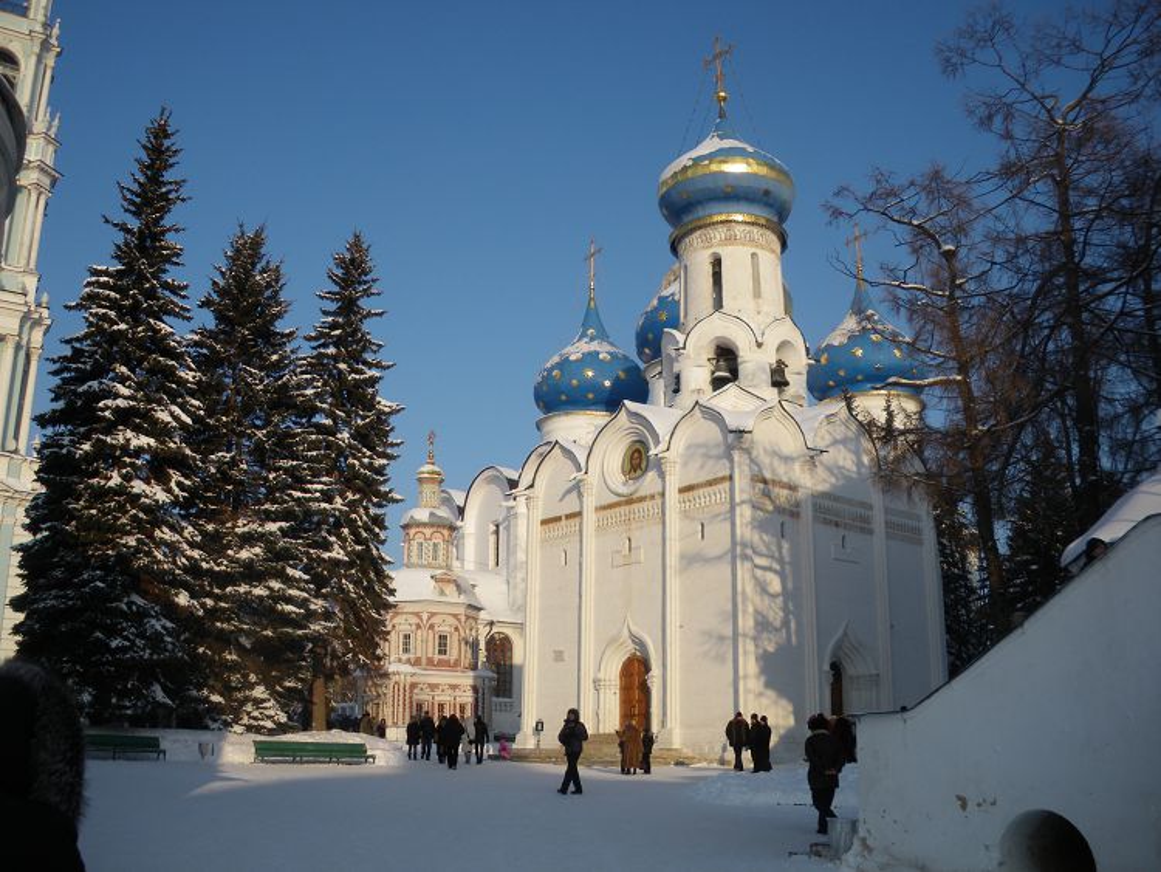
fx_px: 1208
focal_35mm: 36
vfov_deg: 39.7
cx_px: 580
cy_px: 436
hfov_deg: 51.3
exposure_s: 1/640
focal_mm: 6.3
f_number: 3.5
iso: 64
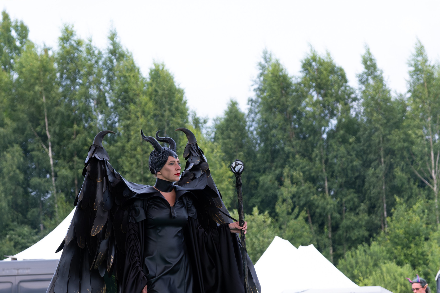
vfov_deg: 10.7
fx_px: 1564
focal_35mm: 128
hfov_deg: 16.0
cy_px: 224
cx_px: 140
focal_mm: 55
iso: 320
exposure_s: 1/800
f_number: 3.6
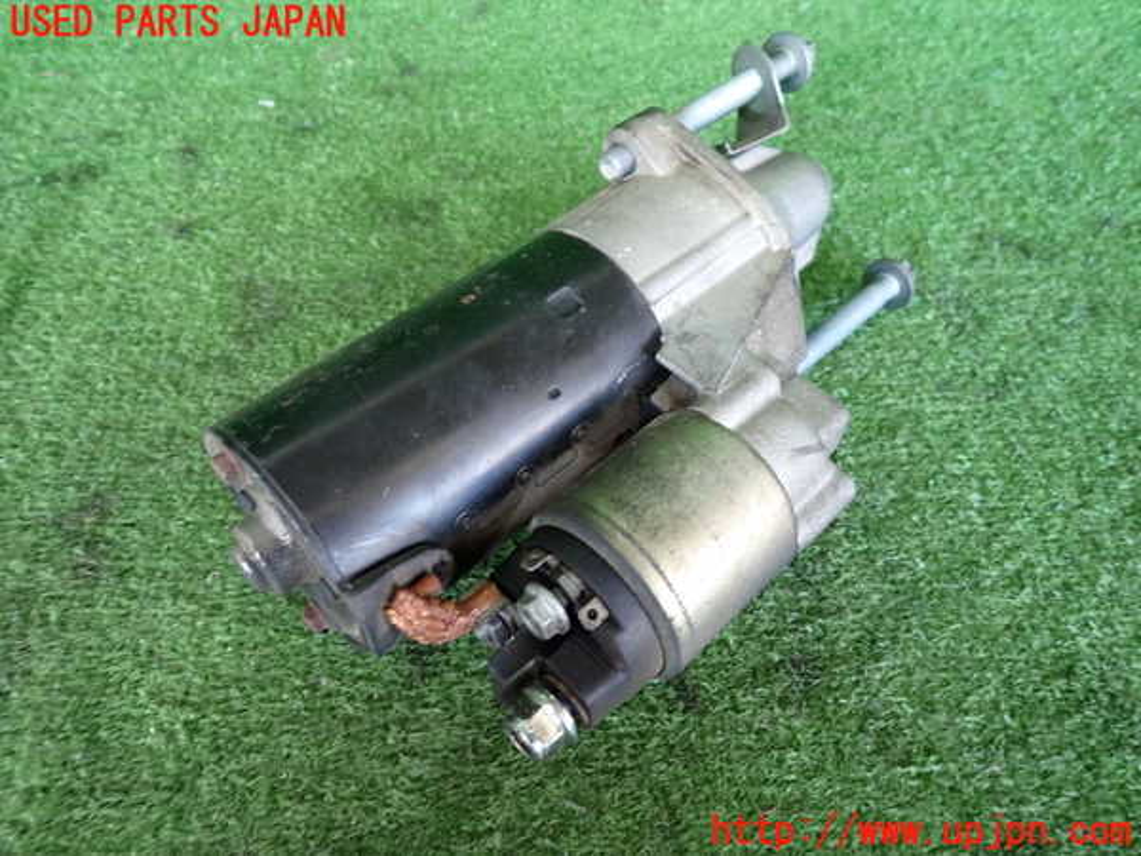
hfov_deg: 69.4
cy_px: 428
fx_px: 824
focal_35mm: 25
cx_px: 570
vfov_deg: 54.9
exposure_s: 1/50
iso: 200
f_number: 2
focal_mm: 4.5
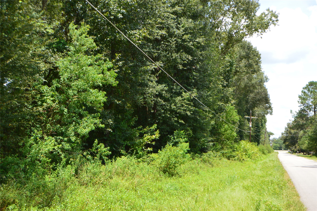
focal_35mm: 36
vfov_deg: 36.8
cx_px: 158
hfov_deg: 53.2
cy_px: 106
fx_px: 317
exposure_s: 1/200
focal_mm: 24
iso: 400
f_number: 10
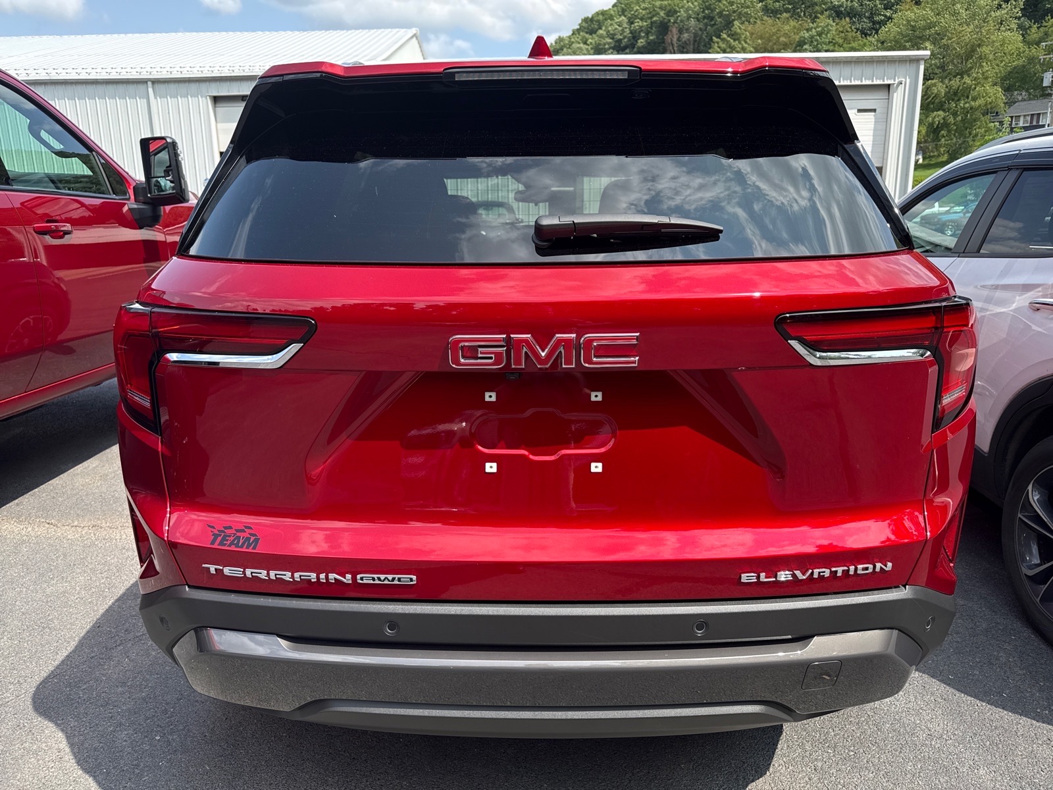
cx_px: 526
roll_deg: +0.6
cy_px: 395
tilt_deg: -12.6
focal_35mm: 24
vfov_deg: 56.8
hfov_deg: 71.6
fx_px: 730
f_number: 1.78
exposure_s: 1/1385
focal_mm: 6.76
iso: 100
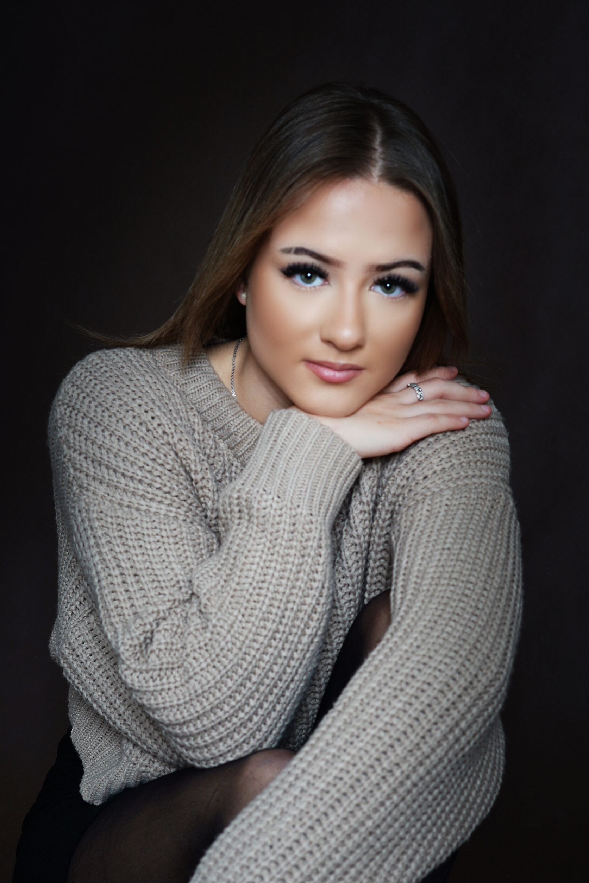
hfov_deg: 26.5
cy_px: 447
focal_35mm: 51
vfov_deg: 38.9
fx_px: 1252
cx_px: 297
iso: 125
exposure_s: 1/125
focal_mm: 50
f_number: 5.6
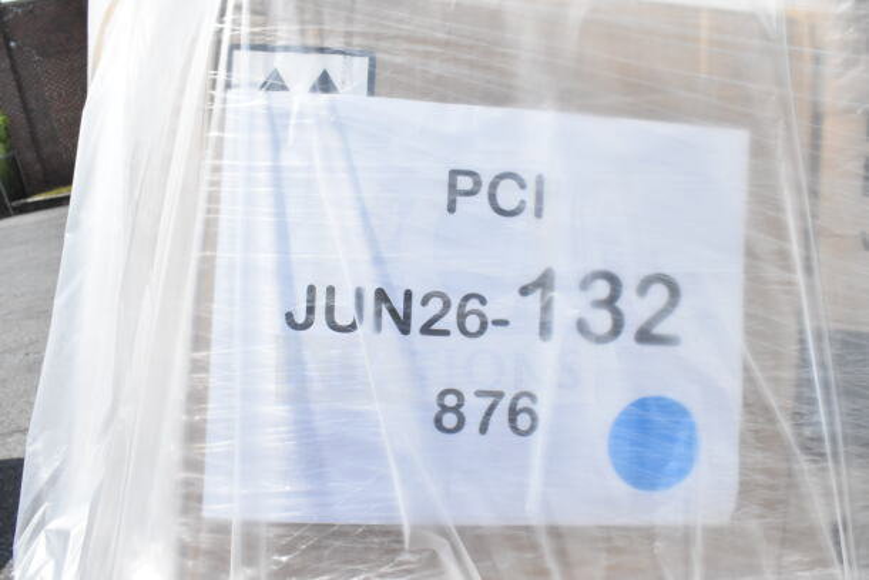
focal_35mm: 32
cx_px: 434
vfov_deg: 41.7
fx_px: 761
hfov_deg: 59.5
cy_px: 290
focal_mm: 21
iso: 1600
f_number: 16
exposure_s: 1/1000
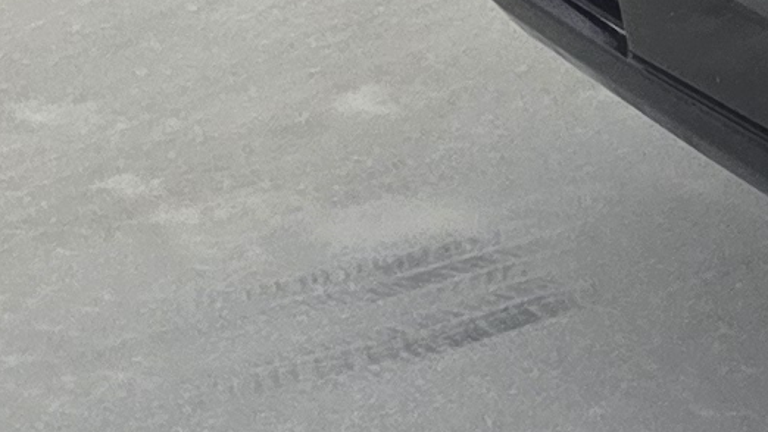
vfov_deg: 6.0
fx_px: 3911
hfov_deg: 8.9
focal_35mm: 192
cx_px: 2383
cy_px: -638
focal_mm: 6.25
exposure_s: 1/6355
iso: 80
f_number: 1.7
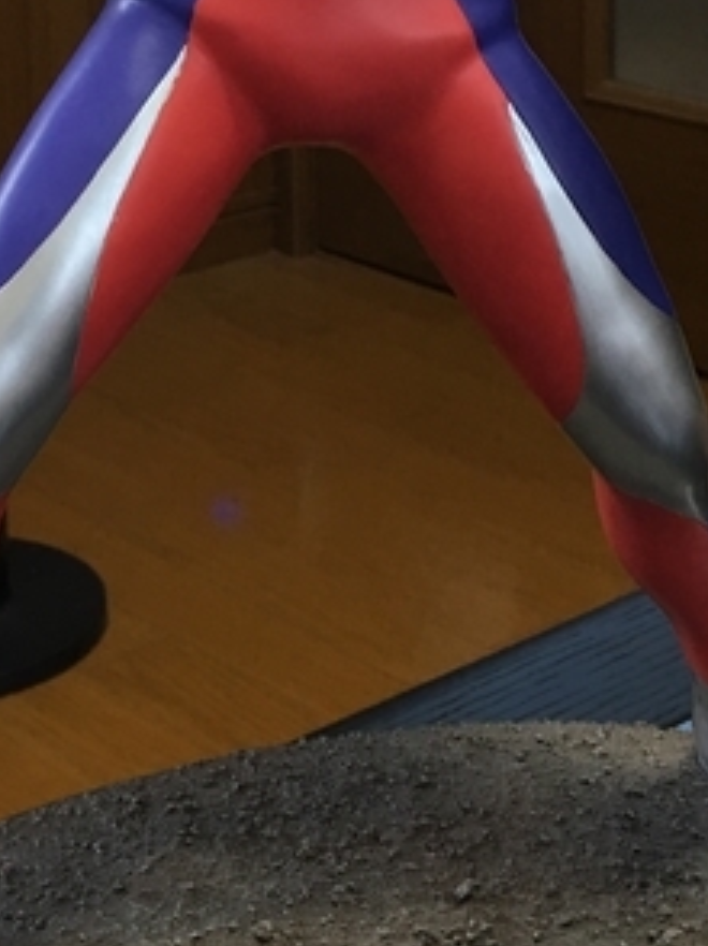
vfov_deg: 23.6
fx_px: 2158
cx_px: 254
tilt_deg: -9.0
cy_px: -10
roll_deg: +0.9
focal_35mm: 79
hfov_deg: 18.6
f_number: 2.2
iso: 32
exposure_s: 1/15
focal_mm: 4.15
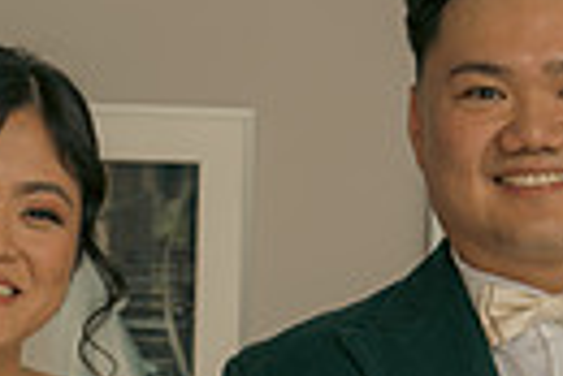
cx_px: 251
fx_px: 3491
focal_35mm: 223
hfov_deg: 9.2
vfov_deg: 6.1
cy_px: 551
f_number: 3.5
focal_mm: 50
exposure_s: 1/160
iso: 160
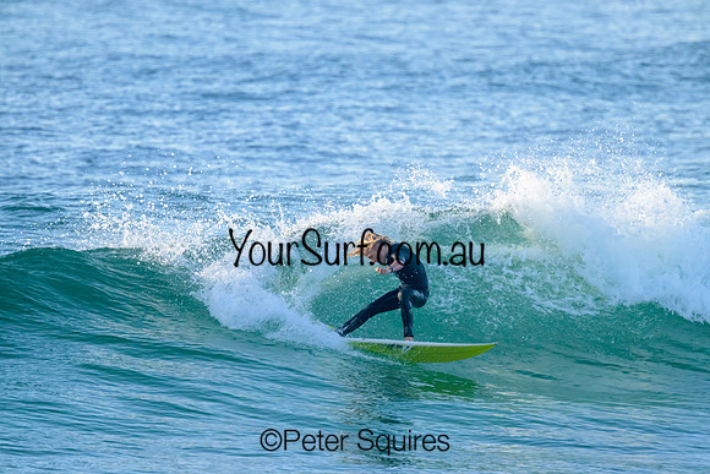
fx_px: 15781
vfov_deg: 1.7
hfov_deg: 2.6
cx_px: 355
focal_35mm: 800
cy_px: 237
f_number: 11
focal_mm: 800
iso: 3200
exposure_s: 1/2000
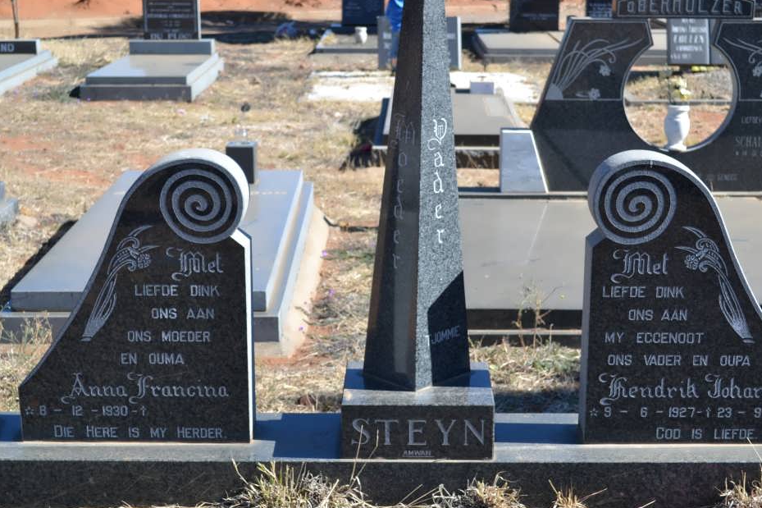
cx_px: 412
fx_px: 1312
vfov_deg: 21.9
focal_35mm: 62
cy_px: 273
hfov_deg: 32.4
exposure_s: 1/125
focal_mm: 32
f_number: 5.6
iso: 160
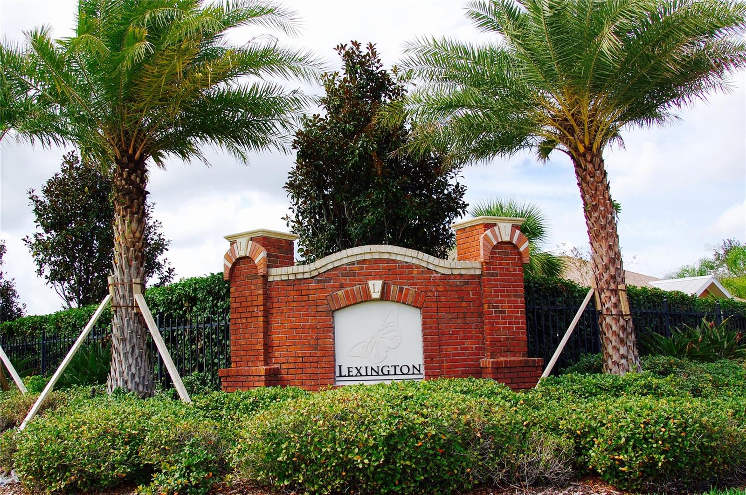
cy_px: 248
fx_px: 745
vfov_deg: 36.8
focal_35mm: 36
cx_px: 373
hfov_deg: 53.2
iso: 200
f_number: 8
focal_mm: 24
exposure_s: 1/250
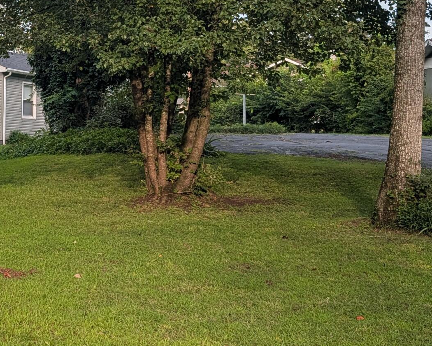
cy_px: 25
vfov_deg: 22.2
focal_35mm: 67
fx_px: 857
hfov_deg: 26.2
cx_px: -42
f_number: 1.68
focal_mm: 6.9
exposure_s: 1/544
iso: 21
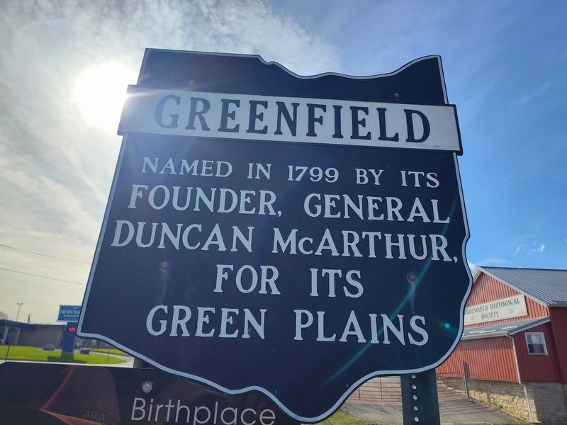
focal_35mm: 23
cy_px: 212
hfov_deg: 73.9
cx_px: 284
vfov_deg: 58.9
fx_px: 377
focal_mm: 5.56
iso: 100
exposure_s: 1/2492
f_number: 1.8
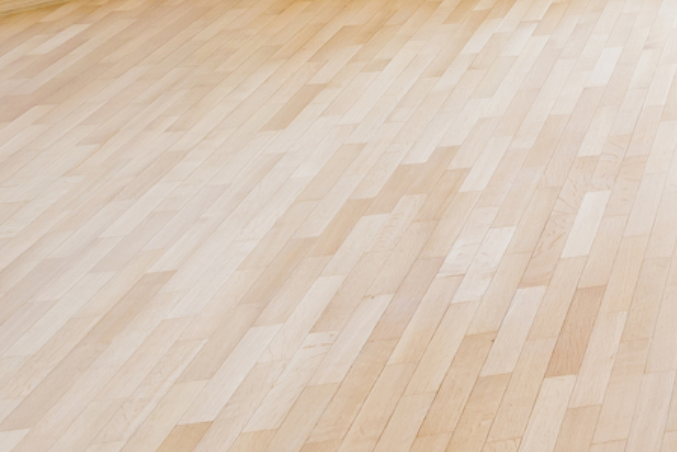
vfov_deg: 14.1
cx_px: 1330
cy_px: -477
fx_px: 1505
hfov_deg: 18.0
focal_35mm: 80
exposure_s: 1/10
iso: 200
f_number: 8
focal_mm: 14
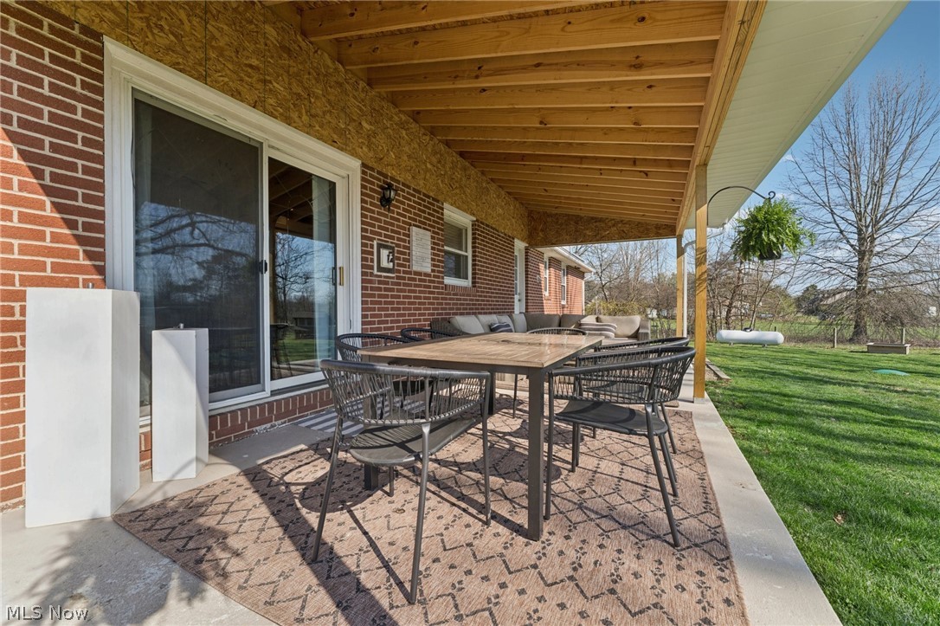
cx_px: 470
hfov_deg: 104.3
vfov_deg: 81.2
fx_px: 365
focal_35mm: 14
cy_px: 313
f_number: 8
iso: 250
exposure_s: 1/250
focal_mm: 14
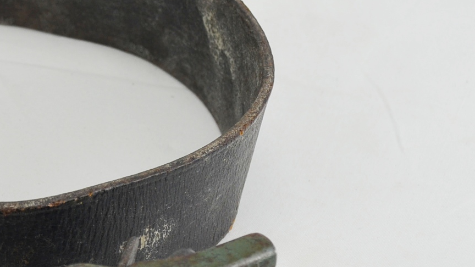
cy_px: 201
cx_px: -70
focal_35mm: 156
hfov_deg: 13.4
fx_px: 1971
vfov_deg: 7.7
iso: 320
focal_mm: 35
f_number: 5.6
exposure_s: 1/125
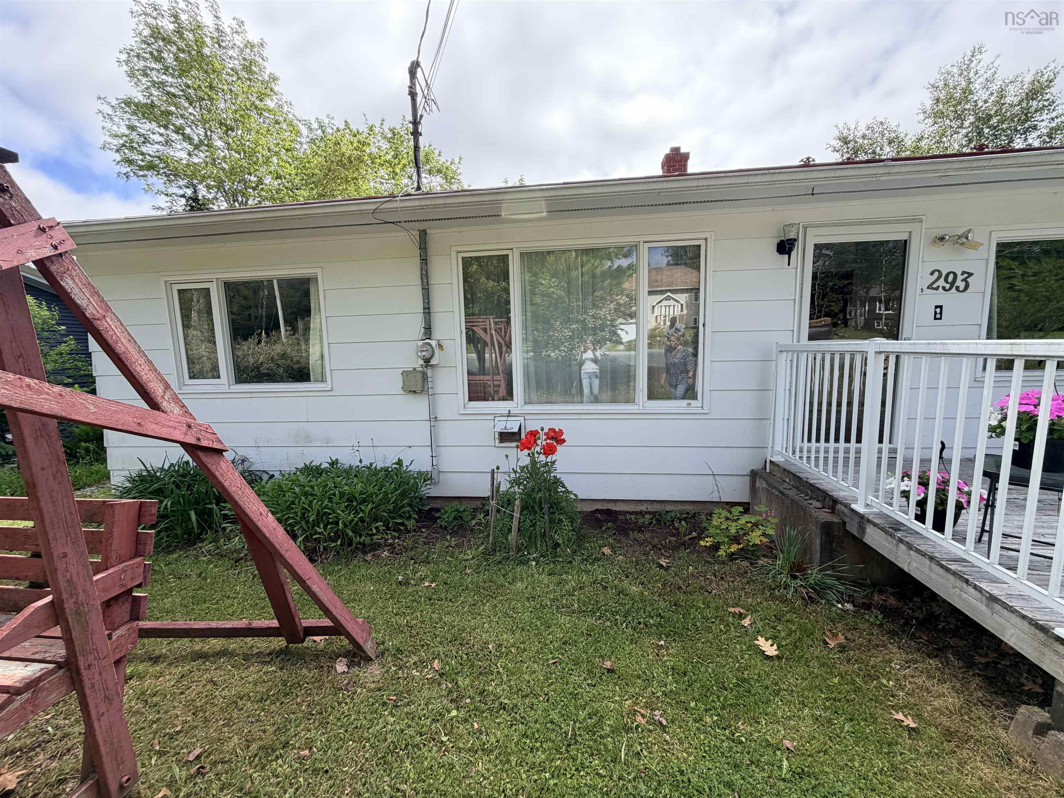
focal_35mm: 14
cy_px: 399
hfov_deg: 102.1
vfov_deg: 85.7
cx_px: 532
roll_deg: +0.7
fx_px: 430
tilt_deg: -7.8
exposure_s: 1/709
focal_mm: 2.22
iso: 40
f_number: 2.2
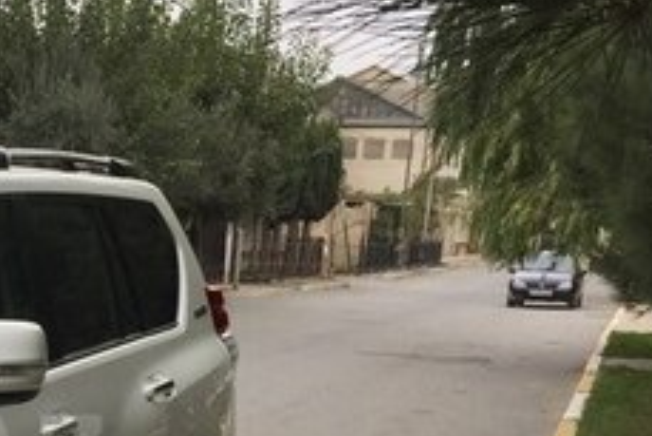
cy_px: 457
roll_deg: -2.3
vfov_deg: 15.4
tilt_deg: -11.4
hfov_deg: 21.2
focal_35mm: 87
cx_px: -188
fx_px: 1577
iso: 32
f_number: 2.2
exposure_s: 1/791
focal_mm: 4.15
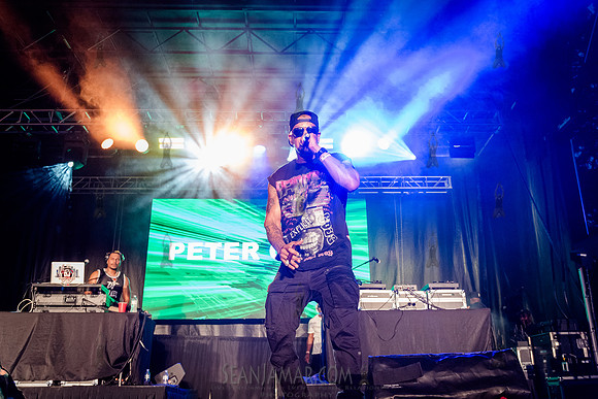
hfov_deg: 57.0
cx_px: 310
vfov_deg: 39.9
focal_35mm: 33
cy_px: 199
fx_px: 550
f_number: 4
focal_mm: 31
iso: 5000
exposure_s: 1/400
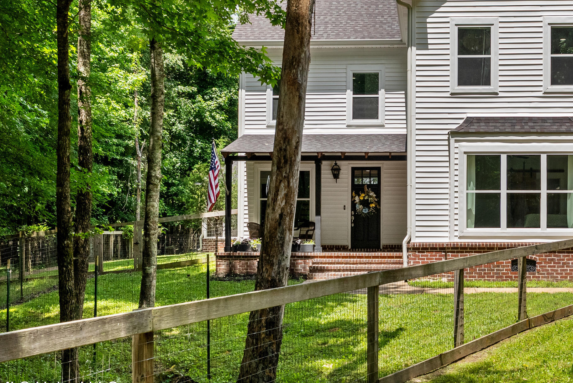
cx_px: 394
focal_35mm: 46
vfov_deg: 29.0
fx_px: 733
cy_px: 112
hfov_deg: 42.0
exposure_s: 1/640
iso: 800
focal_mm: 29
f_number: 9
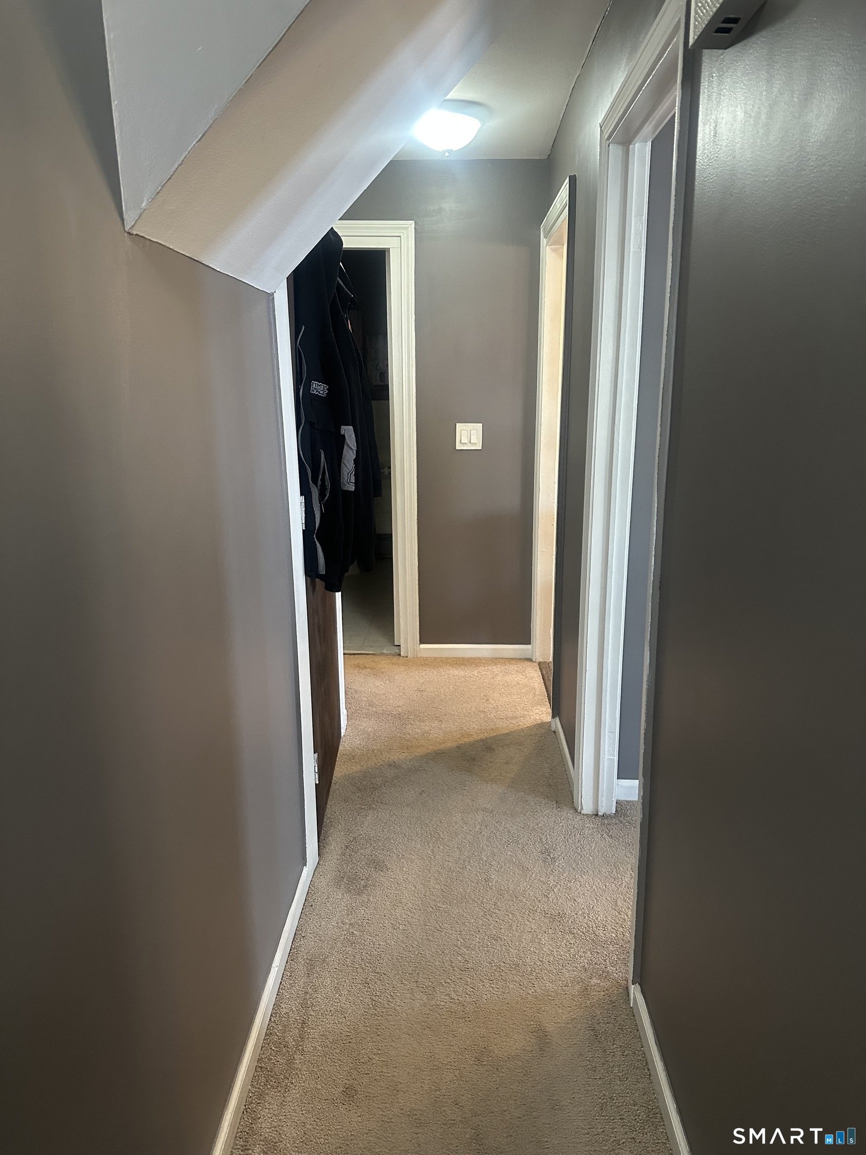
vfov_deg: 71.6
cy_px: 578
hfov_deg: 56.8
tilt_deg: -13.2
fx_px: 801
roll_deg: +0.5
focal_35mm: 24
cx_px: 433
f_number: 1.78
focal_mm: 6.86
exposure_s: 1/60
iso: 500
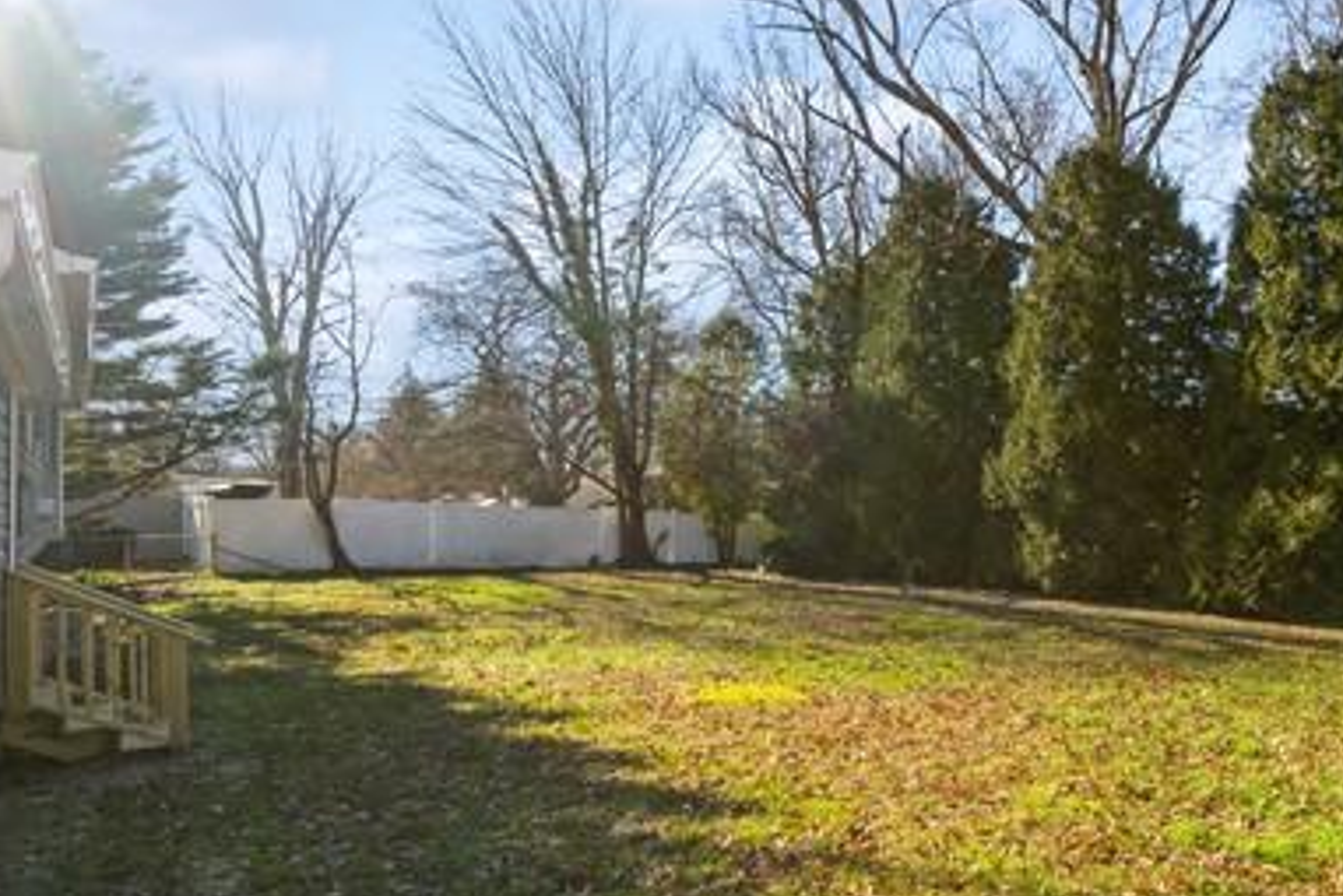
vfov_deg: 55.0
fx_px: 858
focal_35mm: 23
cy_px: 495
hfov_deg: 72.9
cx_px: 933
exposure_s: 1/200
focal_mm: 16
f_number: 11
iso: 320
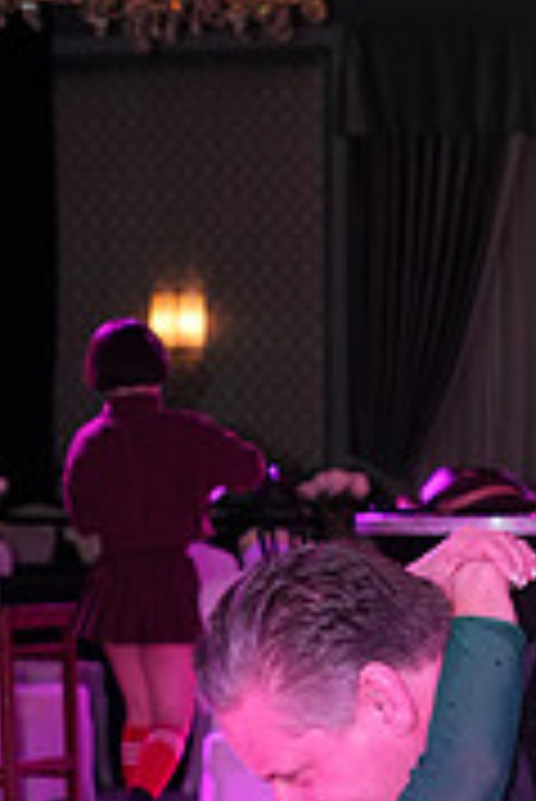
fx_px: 4212
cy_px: 1107
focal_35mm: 189
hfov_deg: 7.2
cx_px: 624
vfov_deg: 10.6
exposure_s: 1/250
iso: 2500
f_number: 6.3
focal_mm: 58
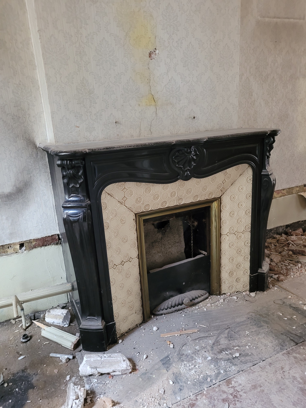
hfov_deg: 53.1
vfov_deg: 67.3
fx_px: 306
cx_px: 153
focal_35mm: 26
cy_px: 204
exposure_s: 1/25
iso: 800
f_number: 1.8
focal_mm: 5.4
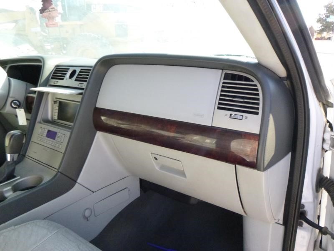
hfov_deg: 69.4
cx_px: 167
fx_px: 241
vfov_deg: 54.9
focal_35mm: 25
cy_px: 126
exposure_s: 1/250
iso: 640
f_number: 3.9
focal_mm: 4.5
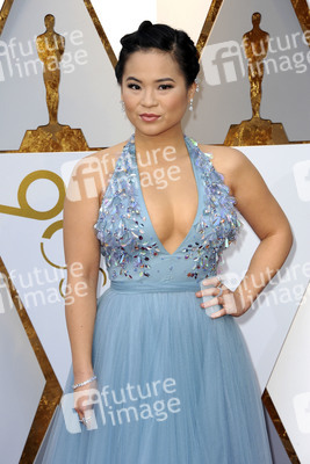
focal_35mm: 122
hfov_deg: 11.2
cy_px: 232
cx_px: 155
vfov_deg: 16.8
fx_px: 1574
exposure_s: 1/250
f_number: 9
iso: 800
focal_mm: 122
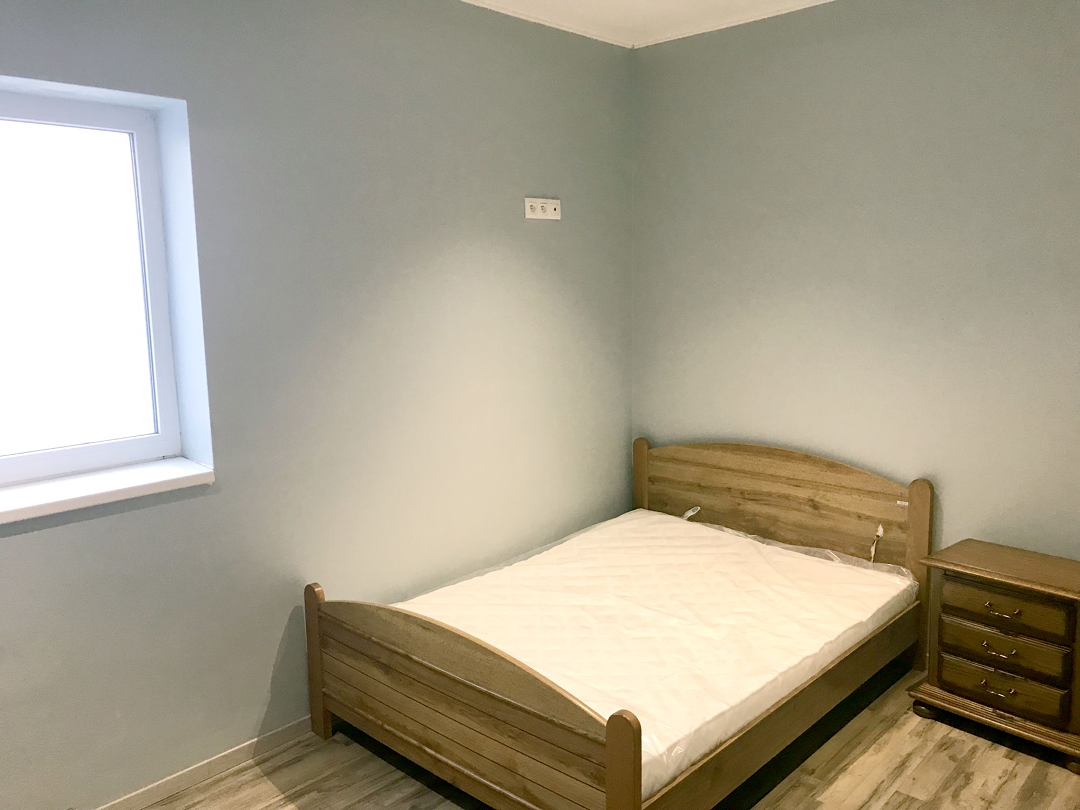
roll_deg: +1.7
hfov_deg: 63.4
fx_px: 874
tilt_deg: -9.2
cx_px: 540
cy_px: 405
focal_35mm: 28
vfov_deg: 49.7
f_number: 1.8
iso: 40
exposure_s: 1/20
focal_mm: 3.99
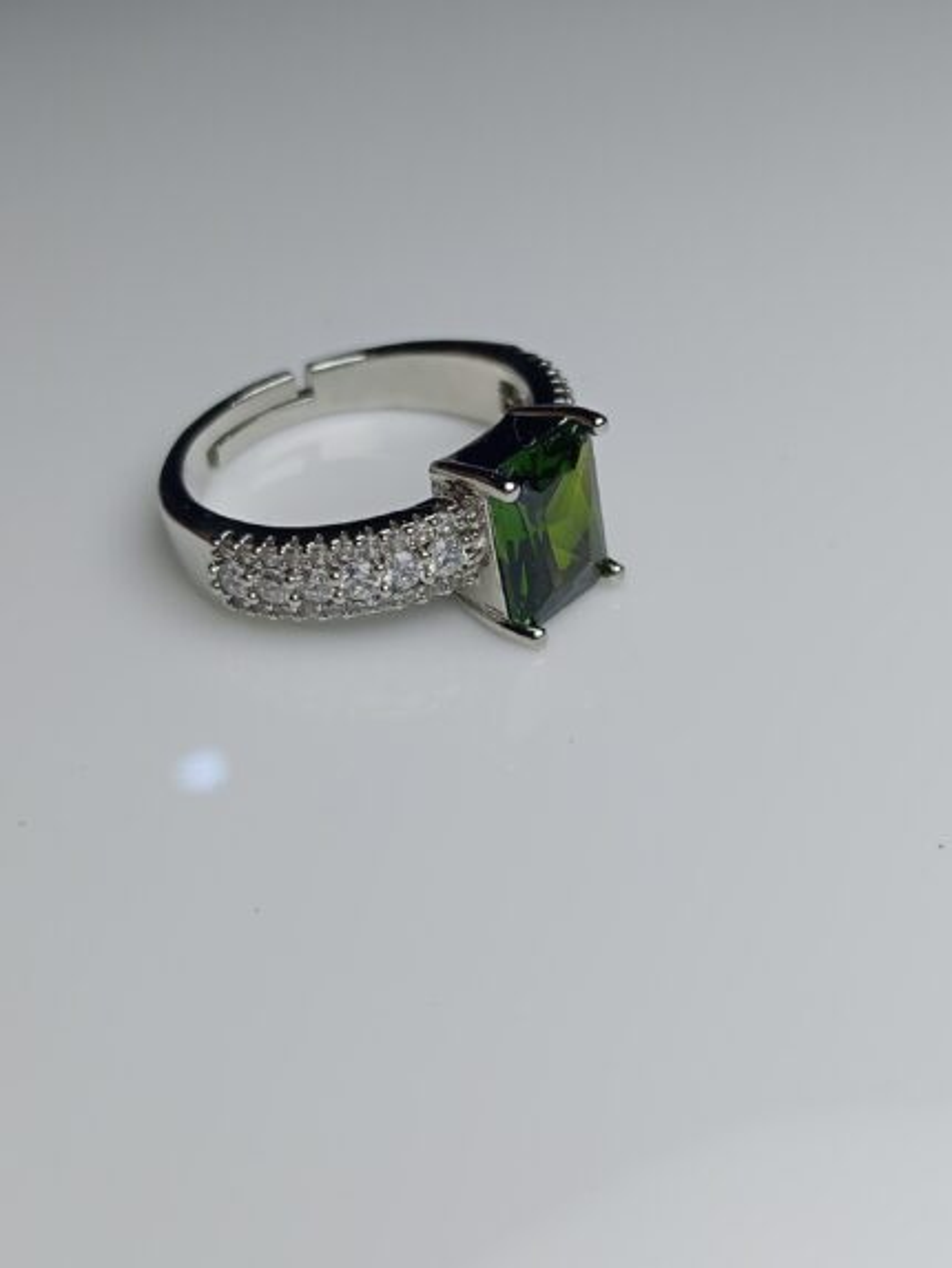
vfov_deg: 44.8
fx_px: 1540
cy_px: 634
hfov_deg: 34.4
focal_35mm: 42
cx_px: 476
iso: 50
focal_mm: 3.98
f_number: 1.8
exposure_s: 1/506
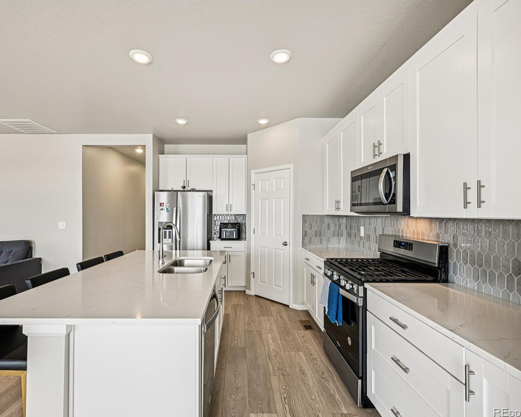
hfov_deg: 92.9
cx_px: 240
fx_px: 247
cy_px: 209
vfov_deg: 80.4
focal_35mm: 16
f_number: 11
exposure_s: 1/15
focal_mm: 14
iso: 400
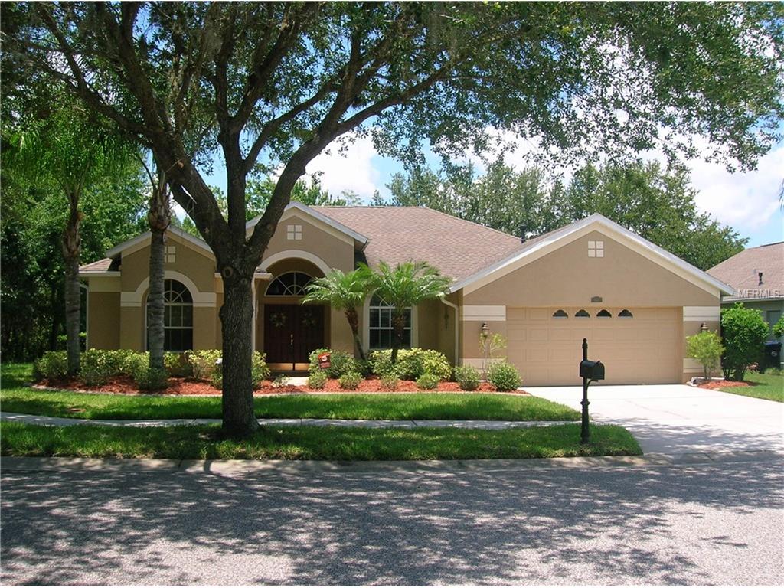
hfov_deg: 54.0
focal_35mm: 34
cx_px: 392
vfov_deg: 41.8
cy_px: 294
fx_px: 770
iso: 50
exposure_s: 1/223
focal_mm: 5.7
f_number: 4.9
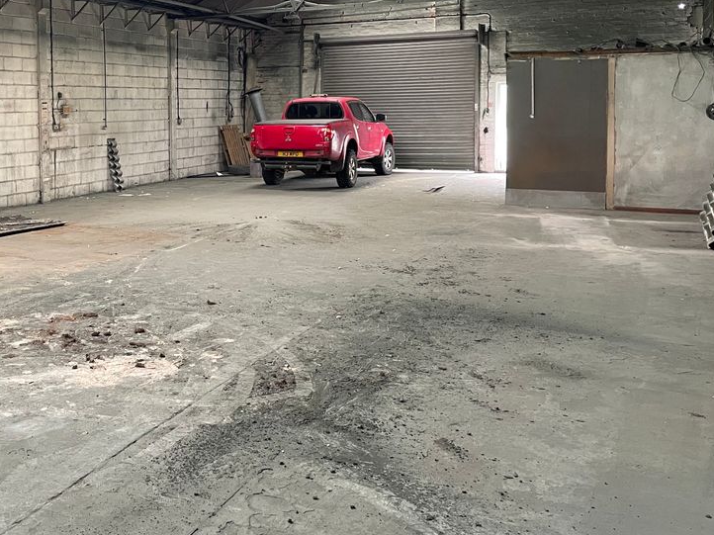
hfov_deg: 45.3
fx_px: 825
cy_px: 156
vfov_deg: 35.4
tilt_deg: -2.4
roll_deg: +1.1
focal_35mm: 40
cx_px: 182
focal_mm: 4.2
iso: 320
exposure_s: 1/60
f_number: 1.6
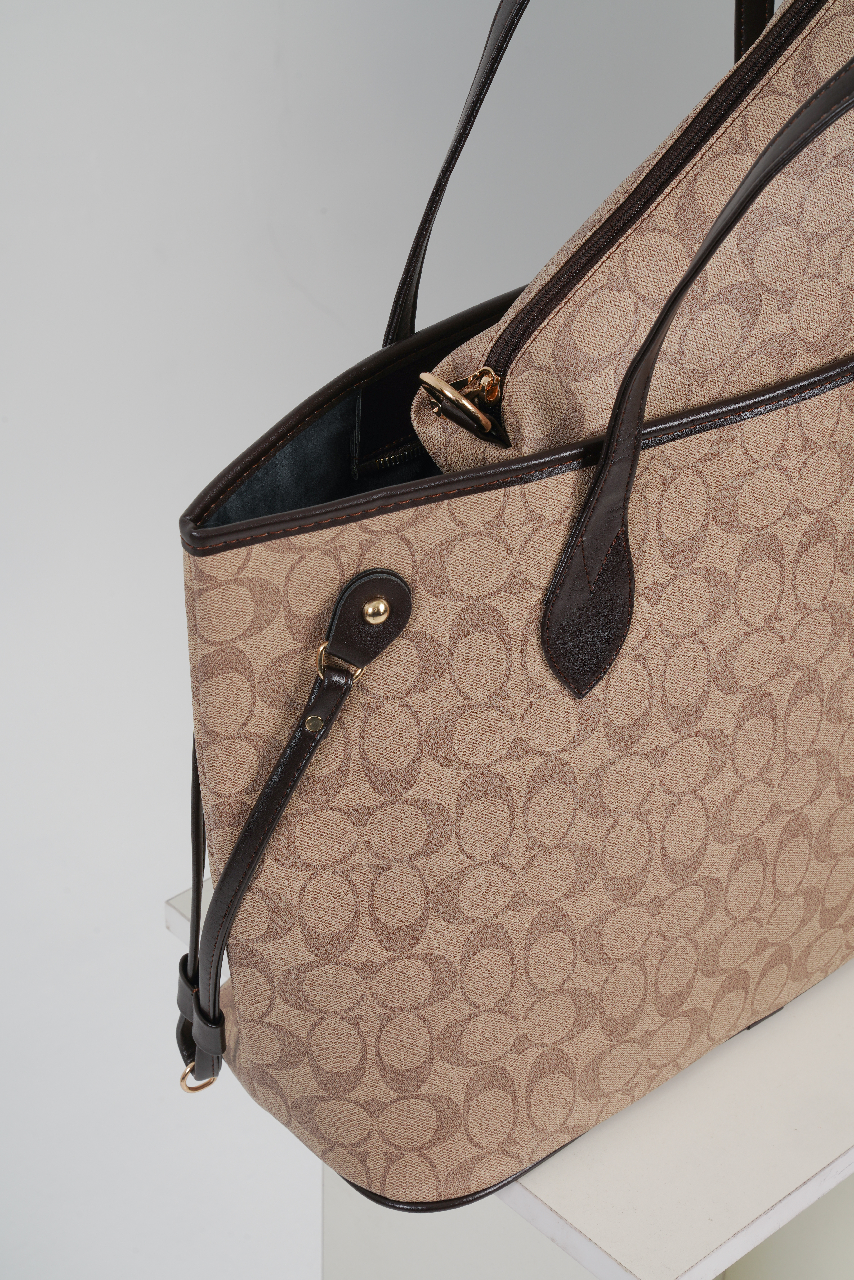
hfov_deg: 19.5
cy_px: 640
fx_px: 2490
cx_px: 427
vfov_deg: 28.8
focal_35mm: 70
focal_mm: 70
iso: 100
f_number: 16
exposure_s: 1/125
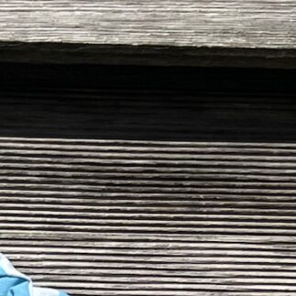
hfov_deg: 9.5
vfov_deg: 7.7
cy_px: 1020
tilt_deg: -1.6
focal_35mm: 182
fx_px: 1761
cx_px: -44
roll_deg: -1.7
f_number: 1.6
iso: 50
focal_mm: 5.1
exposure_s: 1/9901
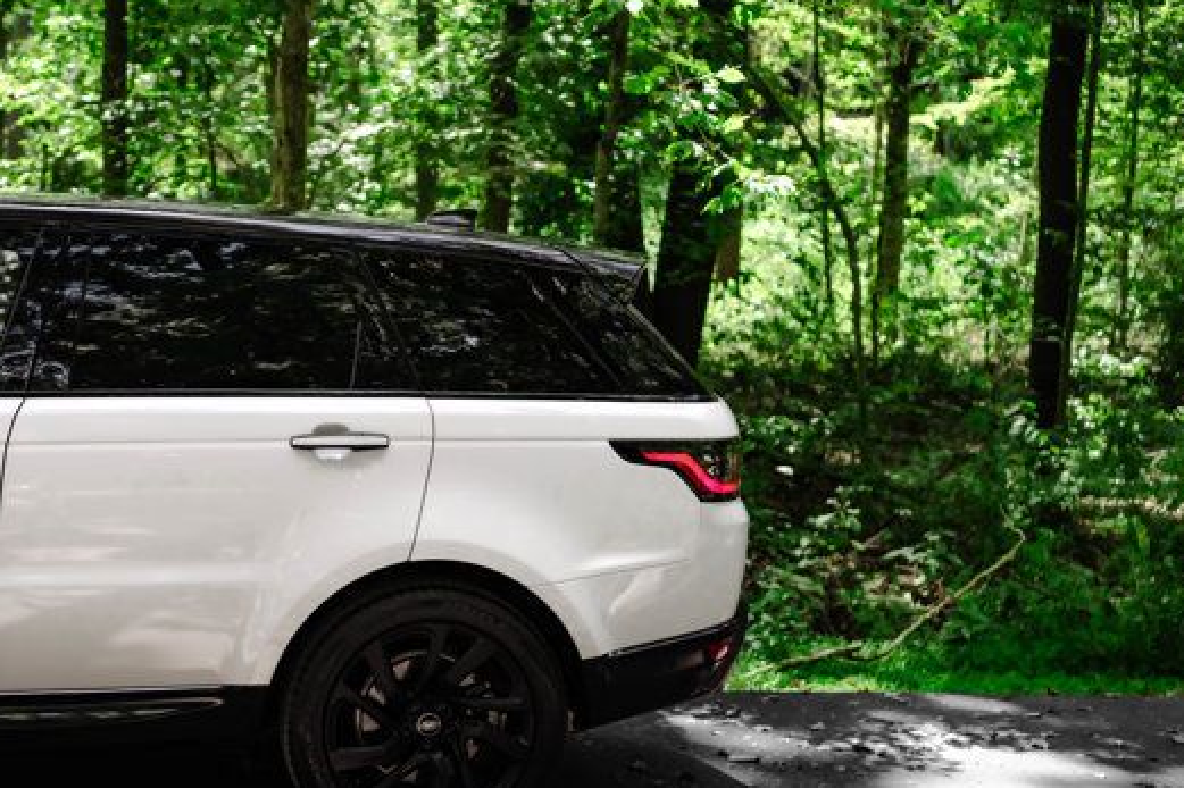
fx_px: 1940
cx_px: 491
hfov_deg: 33.9
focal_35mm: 59
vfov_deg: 23.0
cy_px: 464
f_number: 3.5
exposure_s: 1/1600
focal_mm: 48
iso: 500
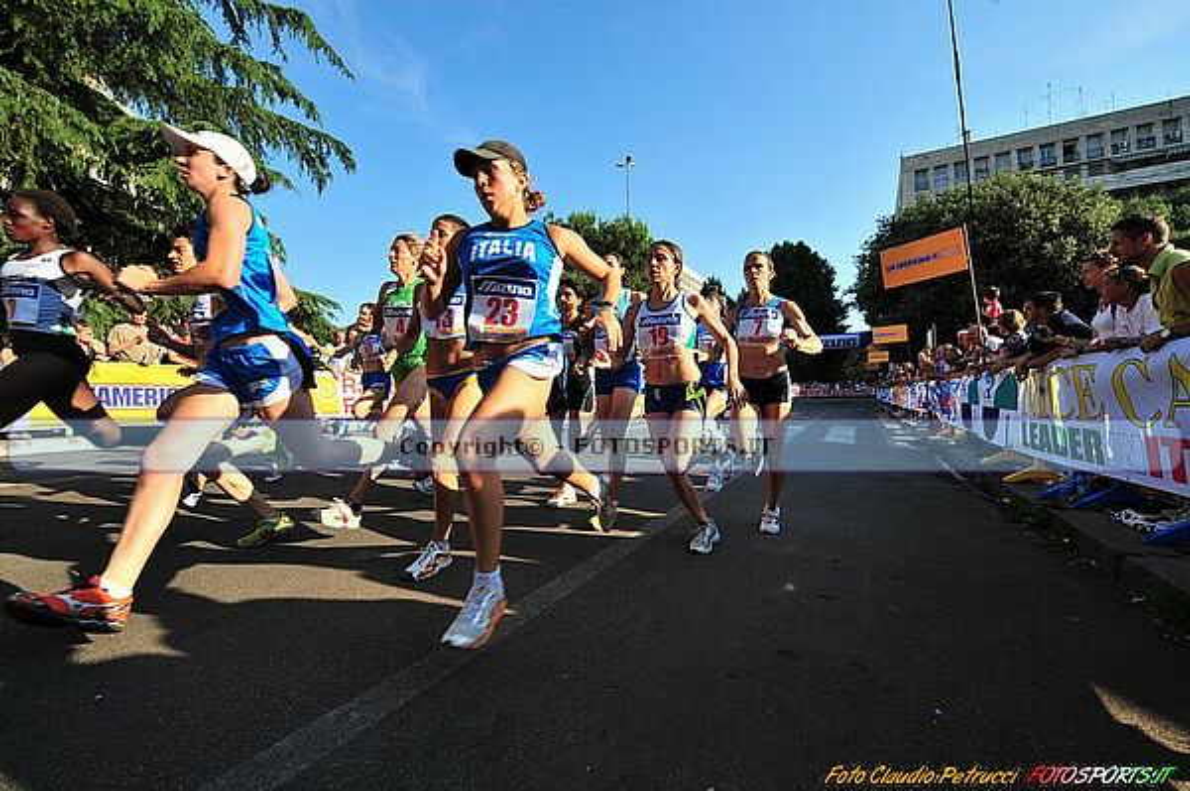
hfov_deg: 100.4
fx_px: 495
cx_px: 595
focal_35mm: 15
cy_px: 396
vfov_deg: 77.2
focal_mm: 15
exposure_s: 1/500
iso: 400
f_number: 9
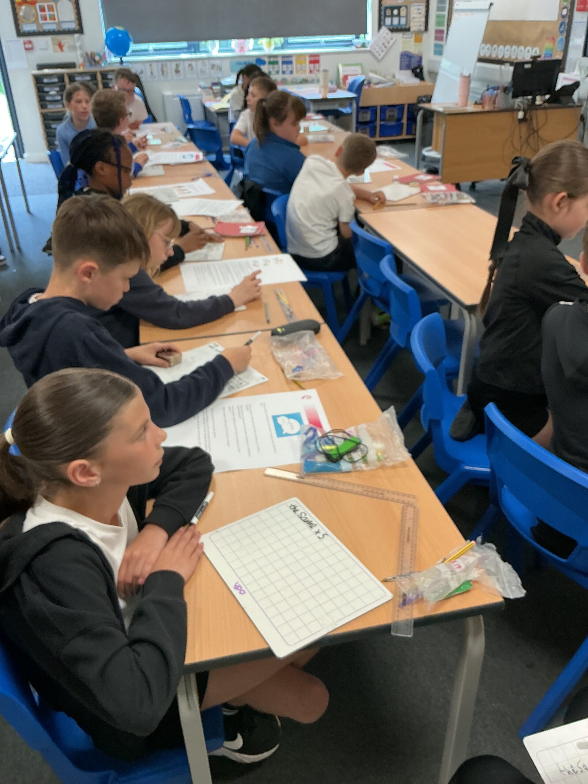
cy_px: 392
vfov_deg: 61.7
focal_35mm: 29
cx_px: 294
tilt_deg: -30.0
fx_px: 657
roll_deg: +2.5
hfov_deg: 48.2
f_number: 1.8
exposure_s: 1/60
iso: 80
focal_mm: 3
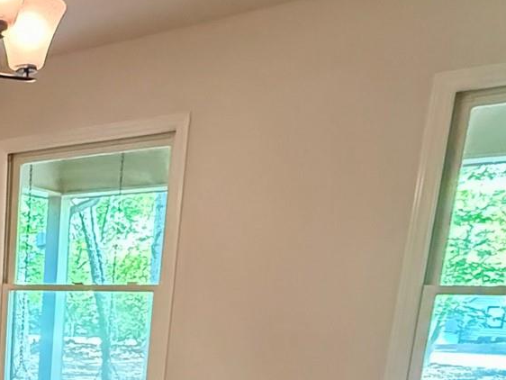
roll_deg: -1.1
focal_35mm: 51
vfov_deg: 25.4
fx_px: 746
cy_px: 466
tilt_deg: -12.7
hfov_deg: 32.1
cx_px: -77
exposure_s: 1/60
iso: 1250
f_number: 2.2
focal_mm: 2.22
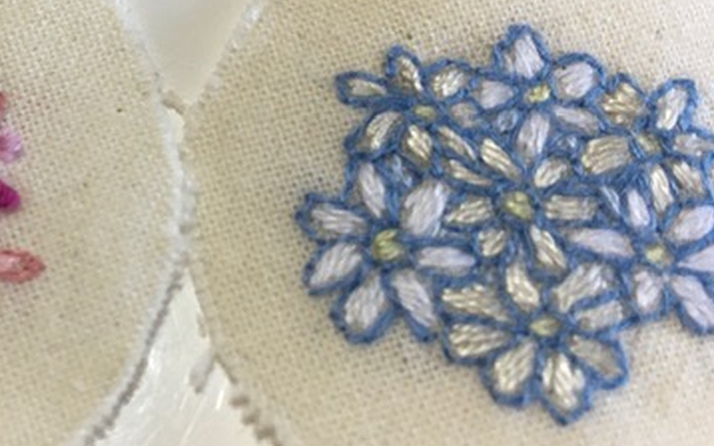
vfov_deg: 23.6
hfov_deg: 35.7
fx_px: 1071
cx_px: 148
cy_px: 199
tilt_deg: -70.5
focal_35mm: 55
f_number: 2.2
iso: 32
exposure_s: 1/30
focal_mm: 4.15
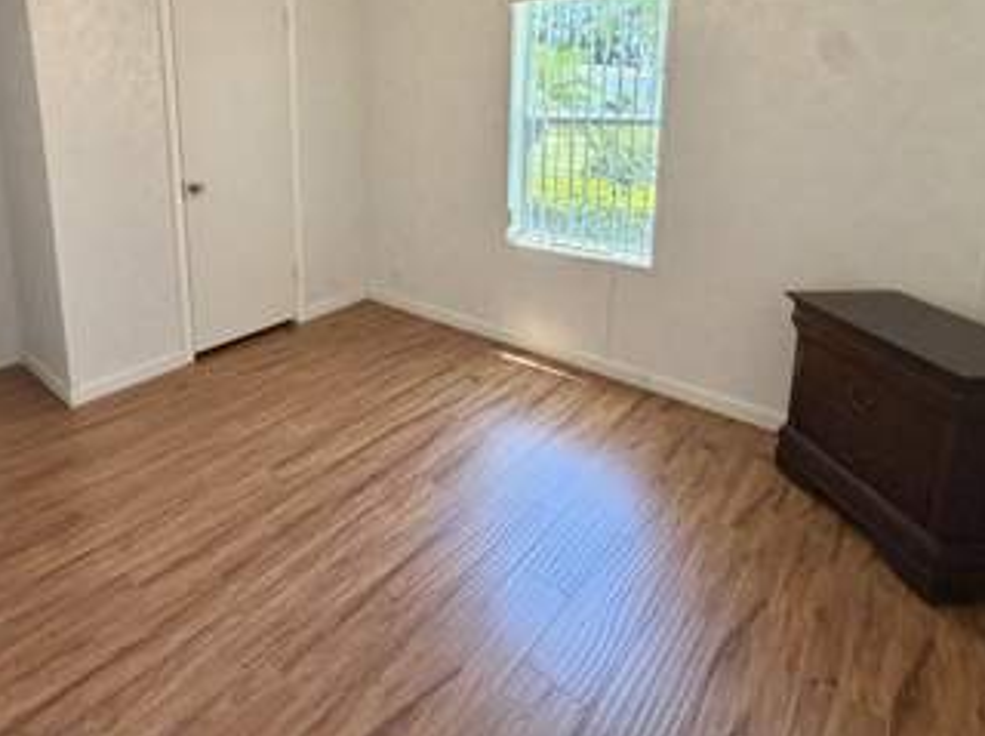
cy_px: 189
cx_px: 360
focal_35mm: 21
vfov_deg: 60.1
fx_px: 597
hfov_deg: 77.4
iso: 250
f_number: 2.2
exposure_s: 1/120
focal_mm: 2.22
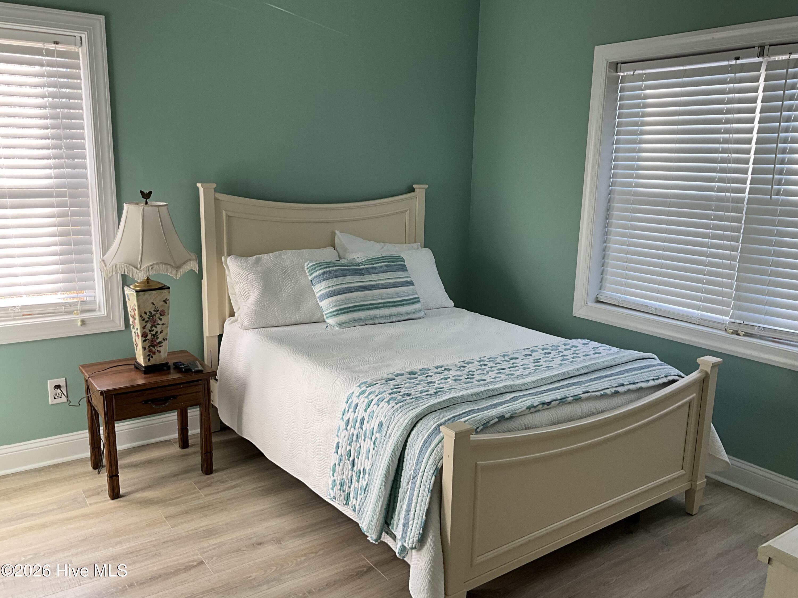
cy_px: 299
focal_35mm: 29
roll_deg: -0.9
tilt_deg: -12.8
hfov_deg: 61.7
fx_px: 669
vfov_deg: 48.2
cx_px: 399
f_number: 1.8
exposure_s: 1/122
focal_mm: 3
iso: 32
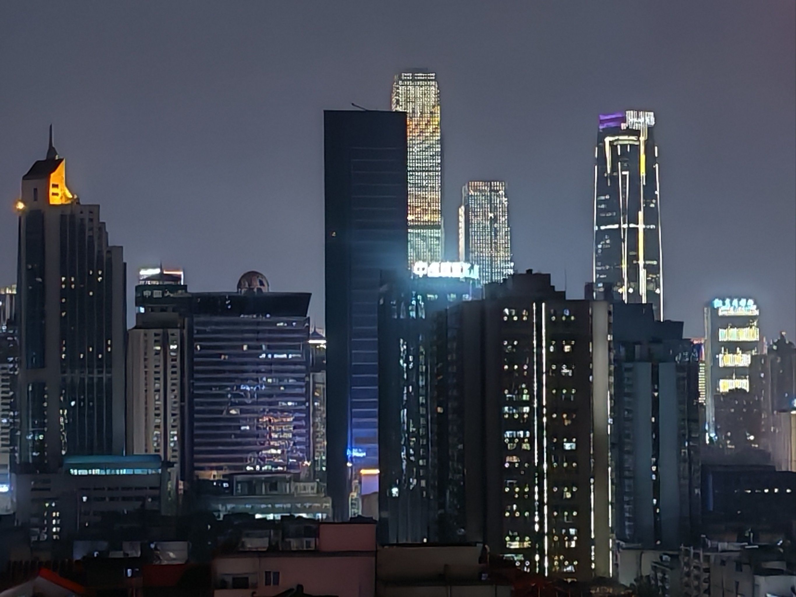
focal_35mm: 115
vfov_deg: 12.9
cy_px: 298
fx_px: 2644
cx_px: 398
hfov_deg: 17.1
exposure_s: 1/25
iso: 2000
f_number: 1.95
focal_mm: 5.52
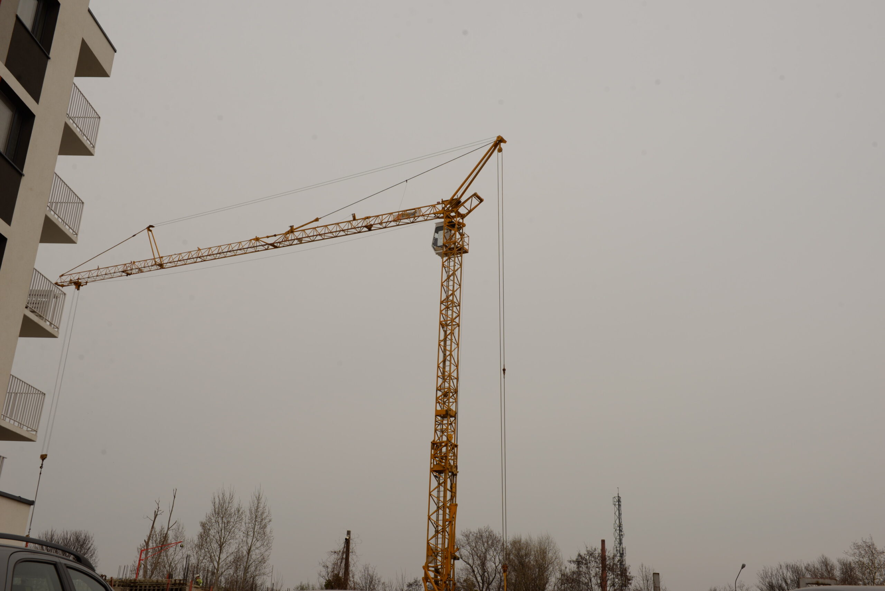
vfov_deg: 35.1
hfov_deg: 50.7
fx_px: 934
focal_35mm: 38
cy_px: 296
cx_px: 442
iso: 100
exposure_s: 1/250
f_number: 11
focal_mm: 38
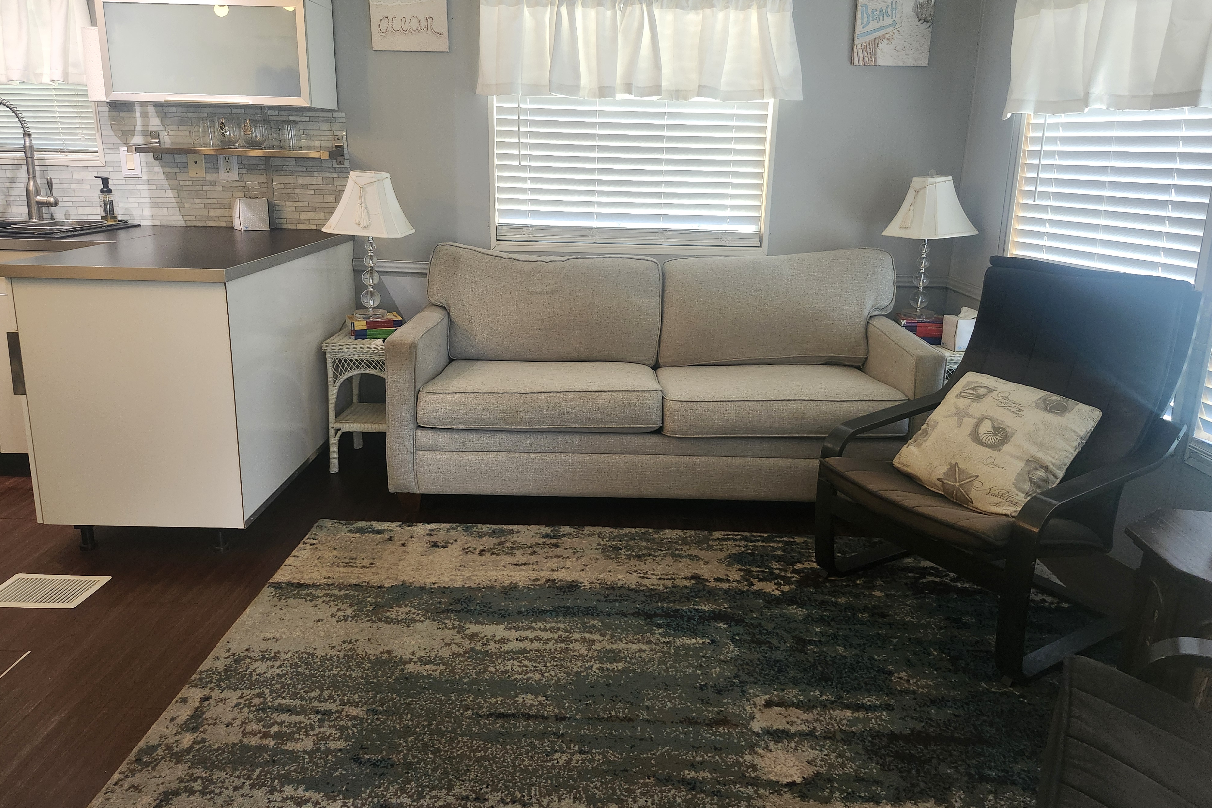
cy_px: 365
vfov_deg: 53.1
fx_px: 808
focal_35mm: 24
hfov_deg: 73.7
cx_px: 606
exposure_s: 1/120
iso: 400
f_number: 1.8
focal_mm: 5.54
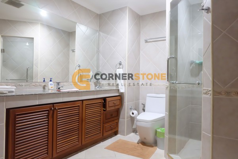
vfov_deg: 53.1
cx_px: 119
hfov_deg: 73.7
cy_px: 80
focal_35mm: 24
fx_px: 159
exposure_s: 1/30
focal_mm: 16
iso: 2500
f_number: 4
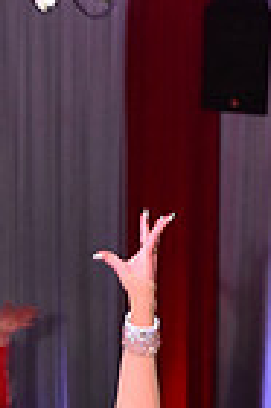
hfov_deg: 5.0
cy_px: 726
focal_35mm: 274
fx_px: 3101
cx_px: 377
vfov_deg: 7.3
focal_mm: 66
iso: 2500
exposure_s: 1/320
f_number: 8
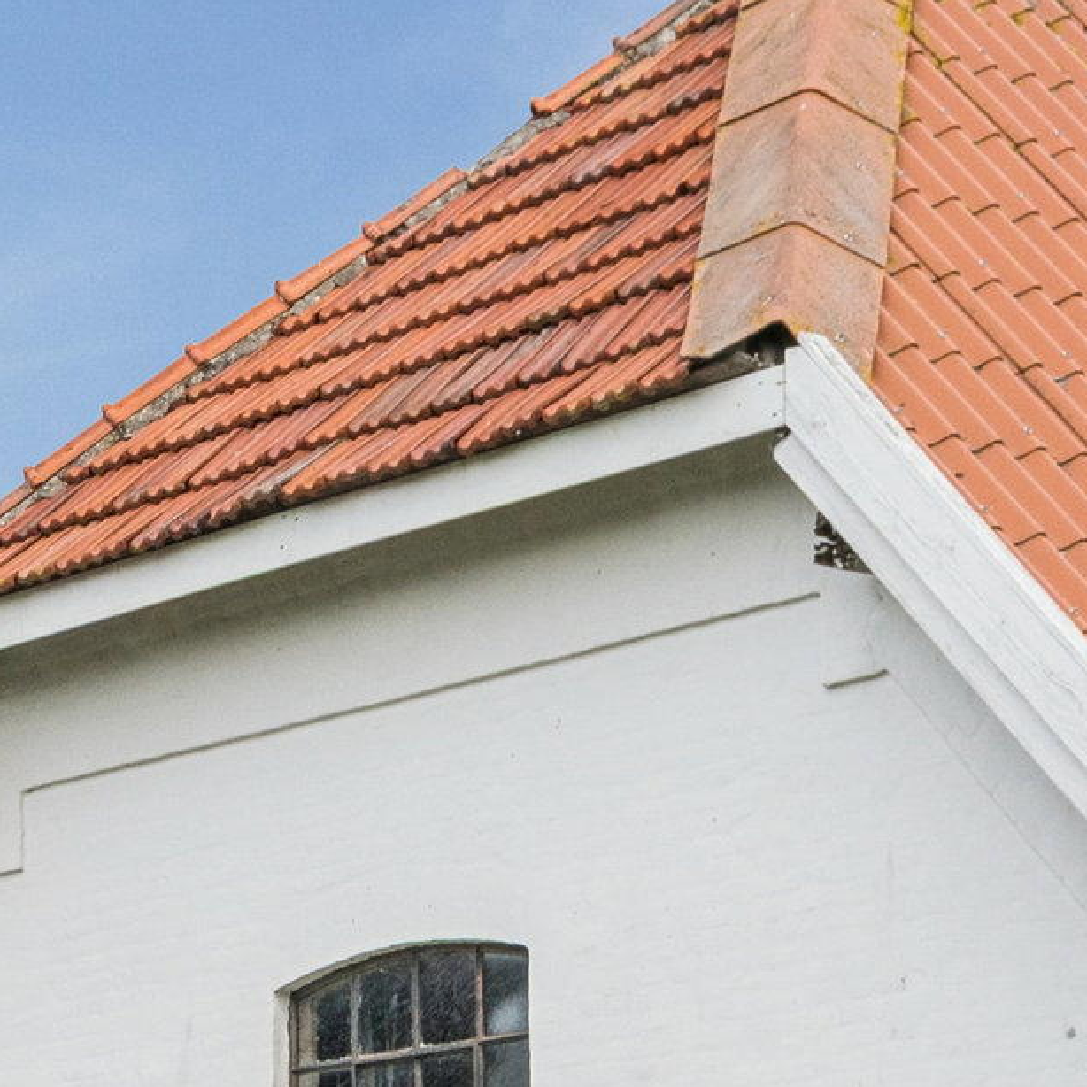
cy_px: 1415
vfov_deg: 10.6
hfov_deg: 10.4
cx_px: -577
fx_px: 5755
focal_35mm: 162
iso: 200
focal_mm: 26
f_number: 8
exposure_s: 1/320
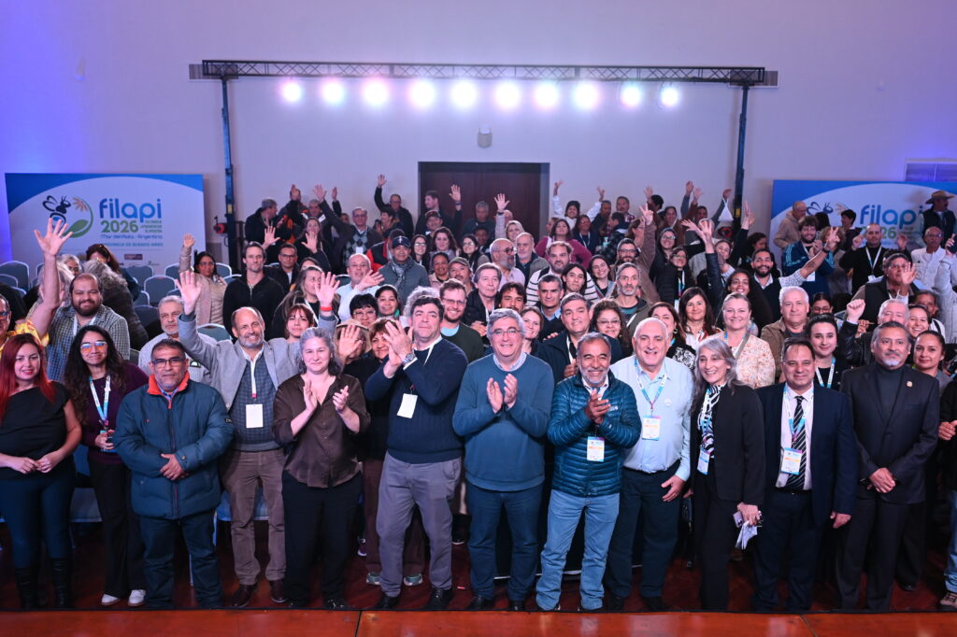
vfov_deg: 38.9
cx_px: 478
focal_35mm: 34
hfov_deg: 55.8
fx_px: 903
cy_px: 318
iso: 2200
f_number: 4
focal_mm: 34
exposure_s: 1/125
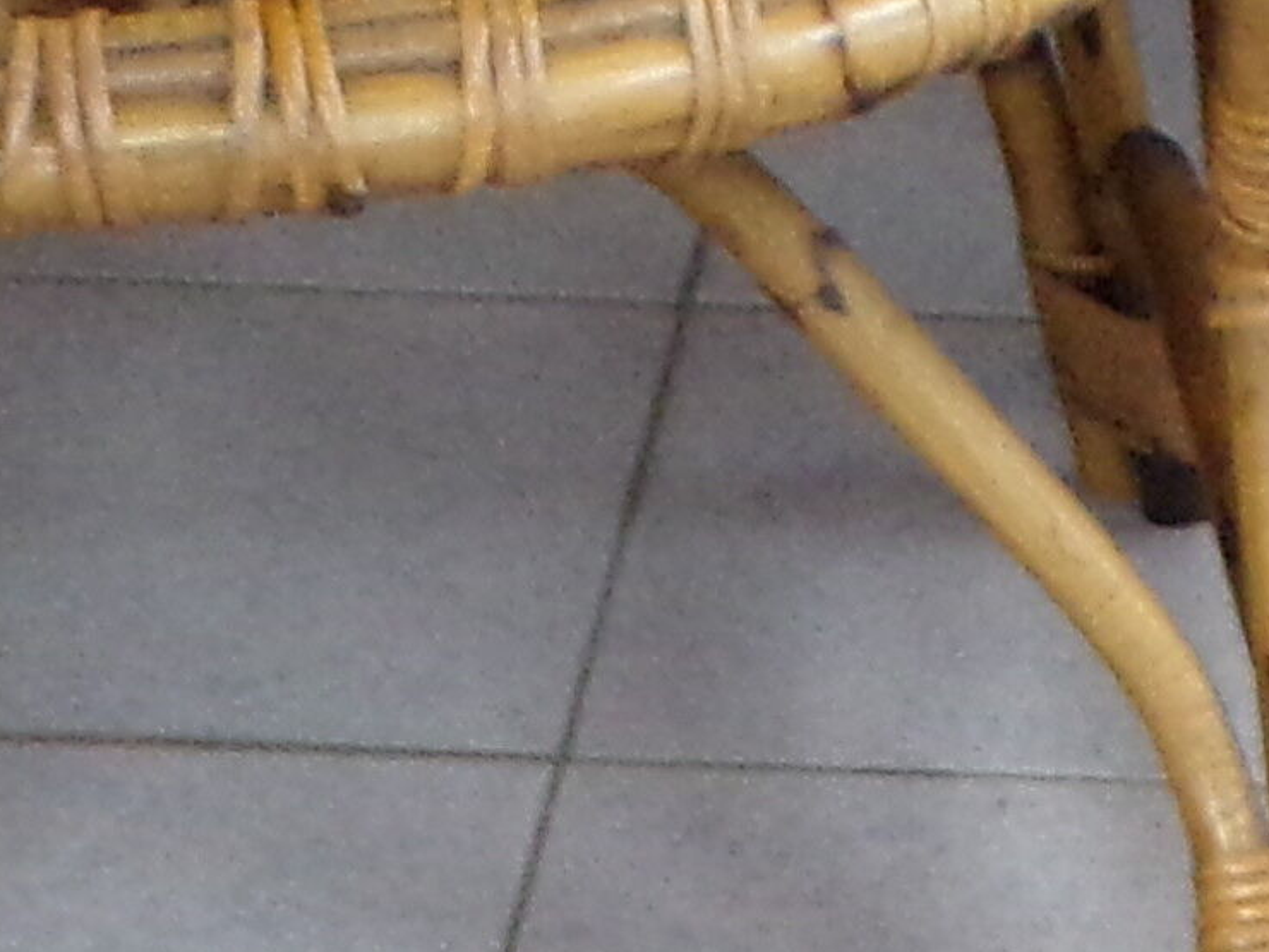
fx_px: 6122
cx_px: 2183
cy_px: 2407
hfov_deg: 11.1
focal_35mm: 167
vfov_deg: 8.1
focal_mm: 4.3
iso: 285
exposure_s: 1/60
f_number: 3
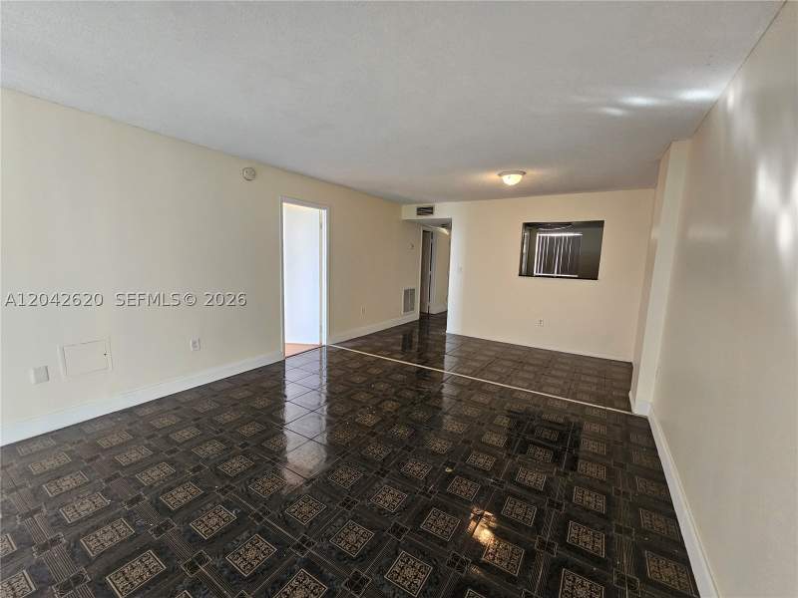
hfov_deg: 106.2
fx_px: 300
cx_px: 399
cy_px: 299
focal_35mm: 13
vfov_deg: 89.9
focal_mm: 2.2
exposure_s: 1/60
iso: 200
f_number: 2.2
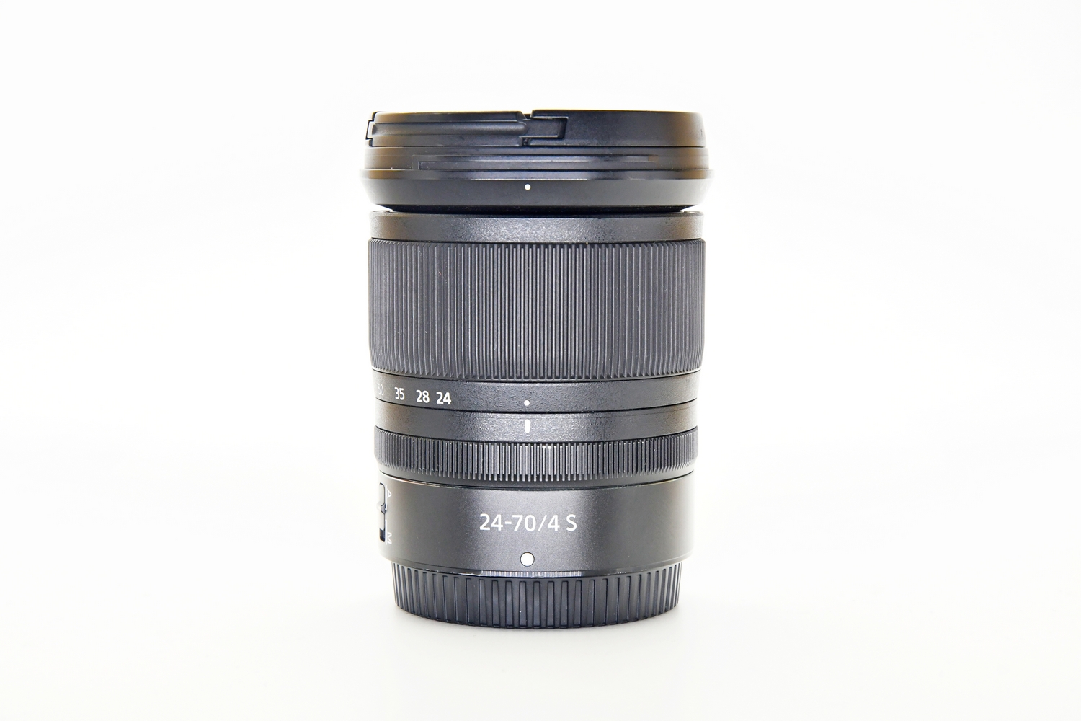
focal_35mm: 82
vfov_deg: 16.7
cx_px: 540
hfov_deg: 24.8
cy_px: 360
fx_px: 2462
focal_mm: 55
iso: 1250
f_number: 8
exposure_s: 1/125
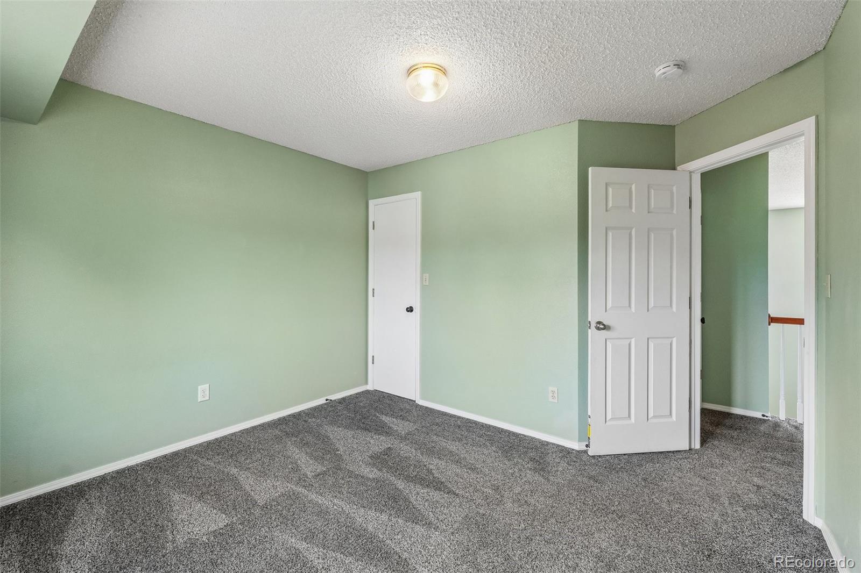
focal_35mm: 15
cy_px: 286
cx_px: 430
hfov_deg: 100.4
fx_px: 359
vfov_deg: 77.3
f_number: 9
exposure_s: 1/20
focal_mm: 10
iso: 320
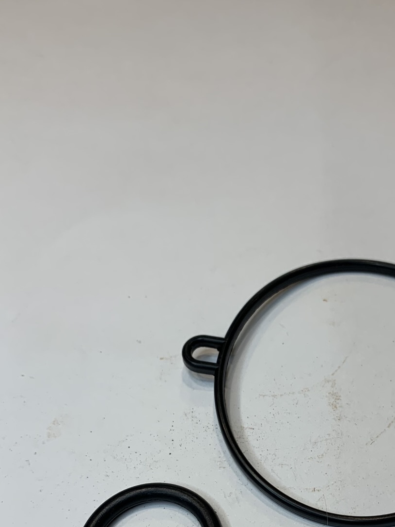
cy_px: 431
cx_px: 322
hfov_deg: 28.9
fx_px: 746
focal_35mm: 49
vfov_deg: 37.4
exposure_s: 1/120
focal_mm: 4.25
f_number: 1.8
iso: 25
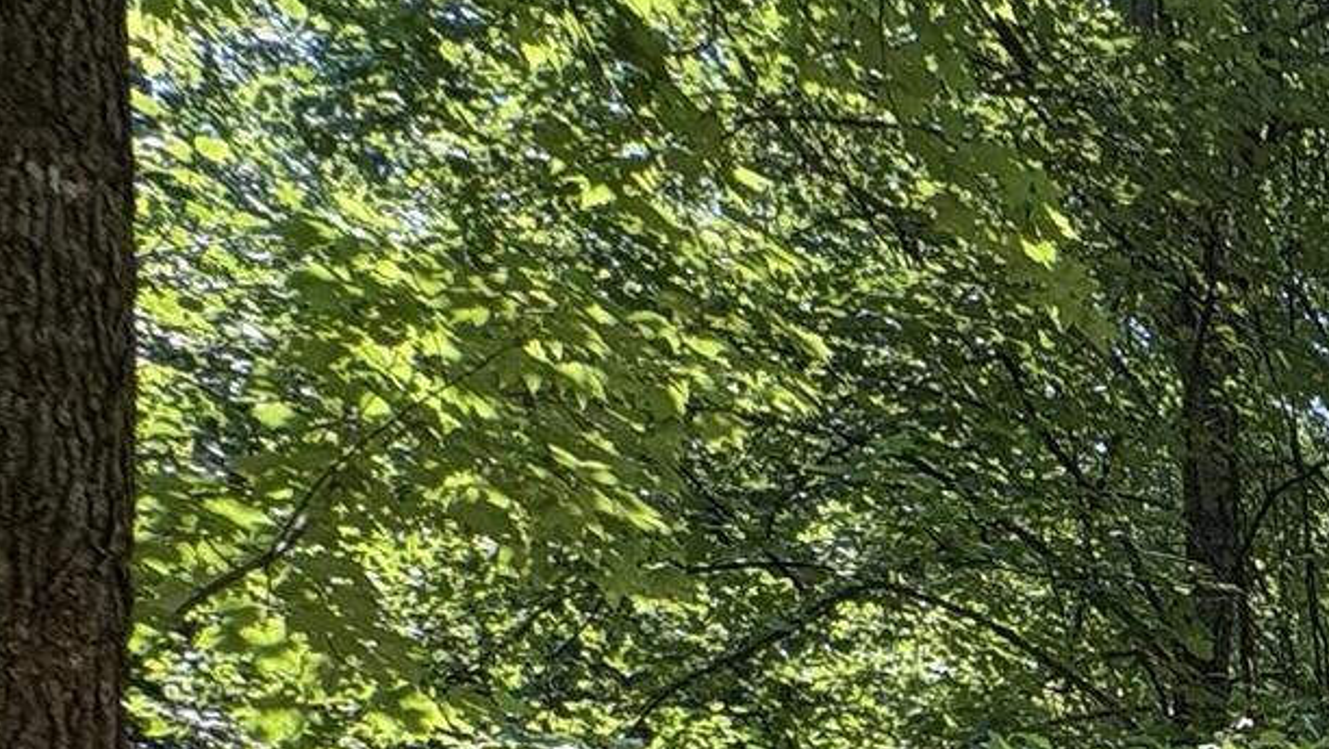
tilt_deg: +7.6
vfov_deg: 18.2
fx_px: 1798
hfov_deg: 25.3
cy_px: 1381
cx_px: 2172
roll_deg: +2.5
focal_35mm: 51
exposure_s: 1/187
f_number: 2.2
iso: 50
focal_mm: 2.22
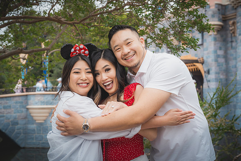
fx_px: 335
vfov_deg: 27.0
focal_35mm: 50
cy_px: 80
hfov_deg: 39.6
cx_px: 120
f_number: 4.5
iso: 250
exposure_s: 1/160
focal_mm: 50
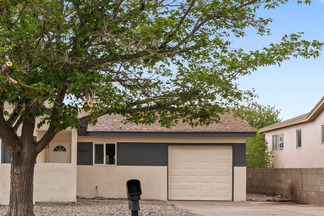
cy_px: 158
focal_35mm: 59
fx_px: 531
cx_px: 42
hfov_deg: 32.5
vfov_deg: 22.8
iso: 320
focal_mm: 33
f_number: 9
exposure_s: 1/50
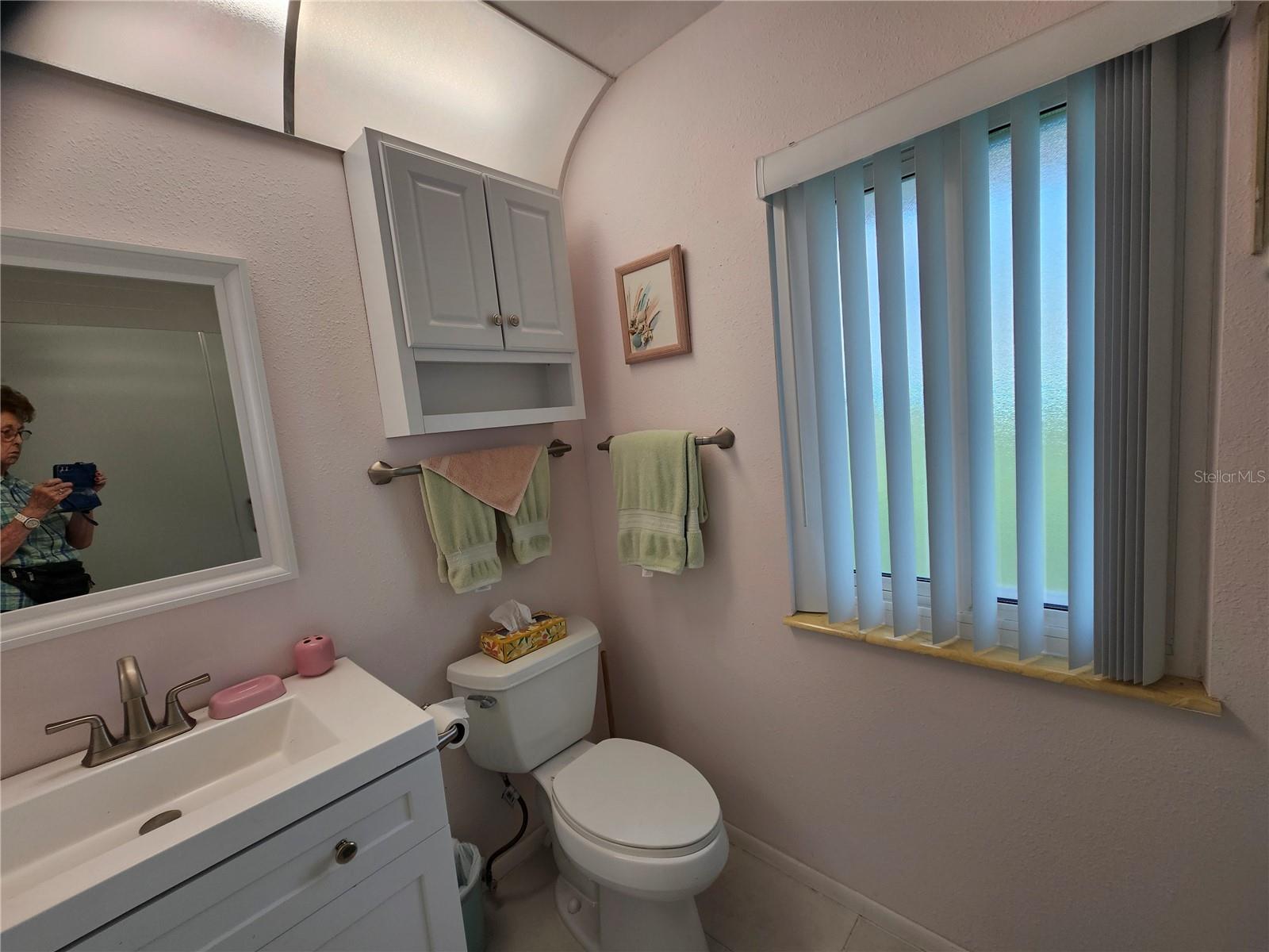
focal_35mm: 13
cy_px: 476
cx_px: 634
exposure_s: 1/60
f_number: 2.2
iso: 64
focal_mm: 2.2
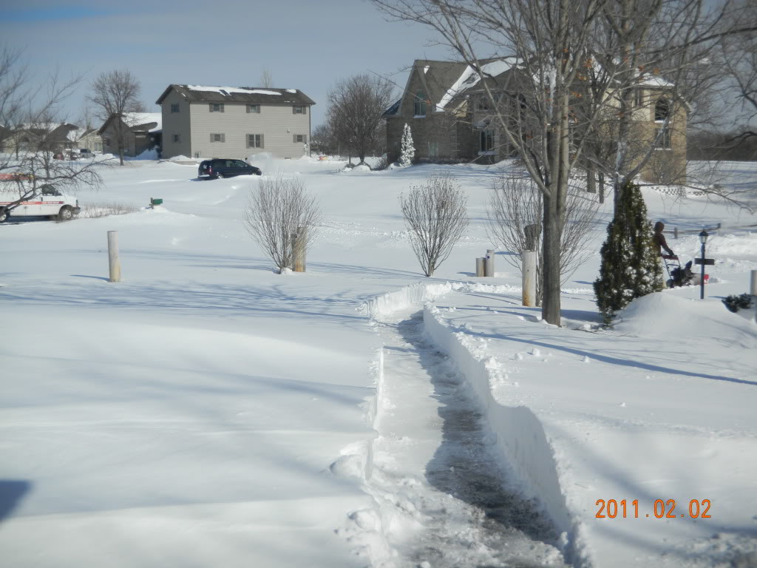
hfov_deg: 34.9
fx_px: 1203
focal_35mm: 55
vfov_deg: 26.6
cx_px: 378
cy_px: 284
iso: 80
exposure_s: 1/417
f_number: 8.4
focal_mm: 9.9
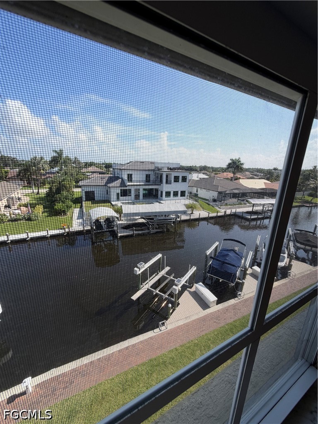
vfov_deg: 102.1
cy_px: 212
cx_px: 159
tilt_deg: -15.5
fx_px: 171
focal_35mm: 14
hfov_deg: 85.7
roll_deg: -3.0
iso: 40
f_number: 2.2
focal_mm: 2.22
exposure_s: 1/596
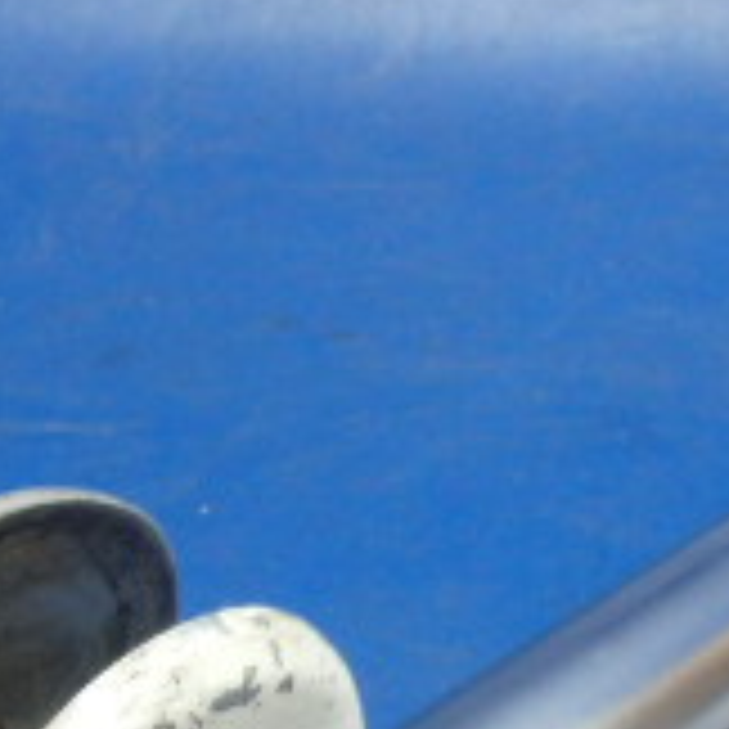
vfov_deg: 17.3
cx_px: 117
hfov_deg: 17.6
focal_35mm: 98
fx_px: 2335
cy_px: 765
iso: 400
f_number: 3.9
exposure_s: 1/30
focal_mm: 5
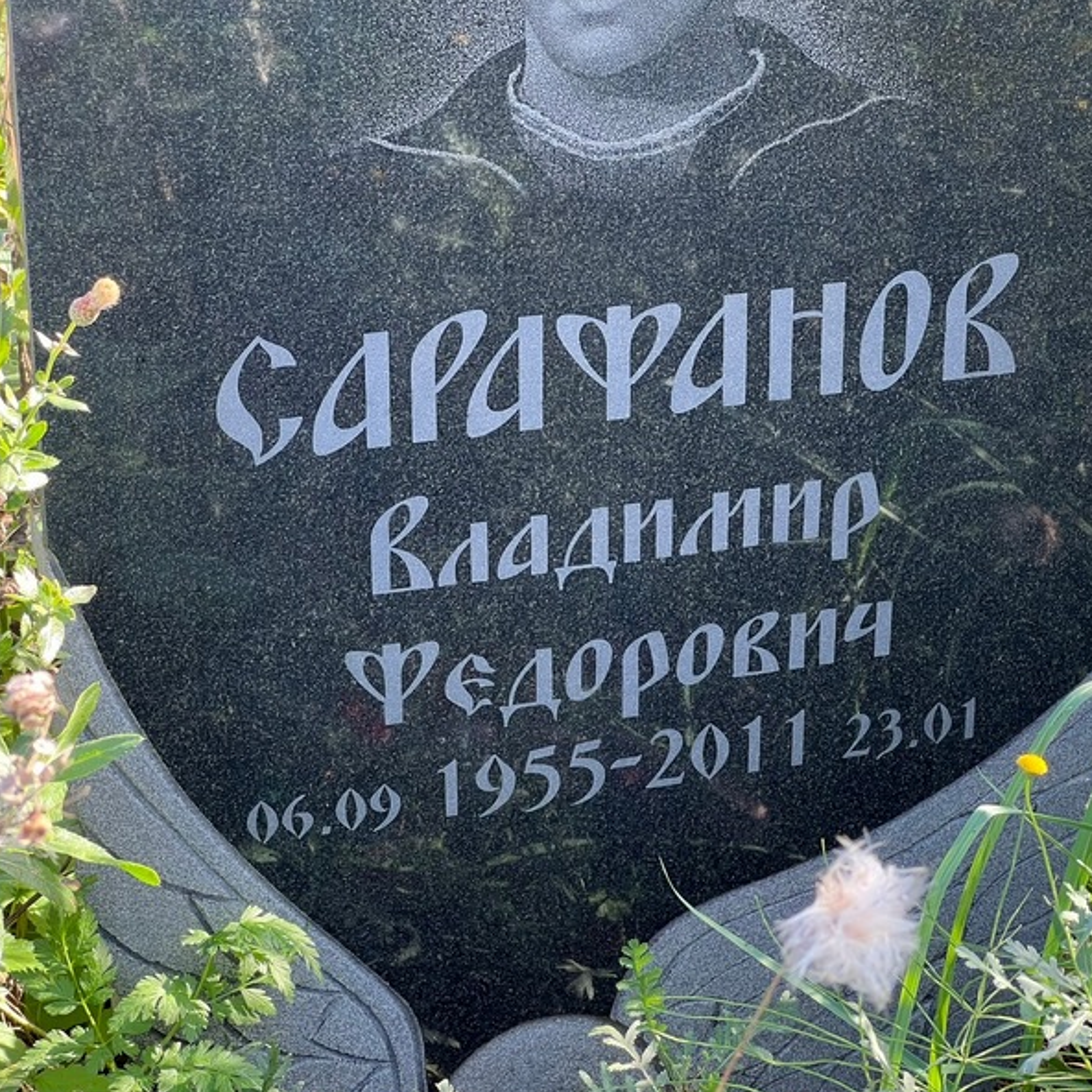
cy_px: 546
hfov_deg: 18.9
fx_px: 3284
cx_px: 636
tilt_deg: -28.8
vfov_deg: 18.9
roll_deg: -2.5
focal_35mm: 92
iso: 100
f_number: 2.8
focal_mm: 9
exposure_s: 1/99
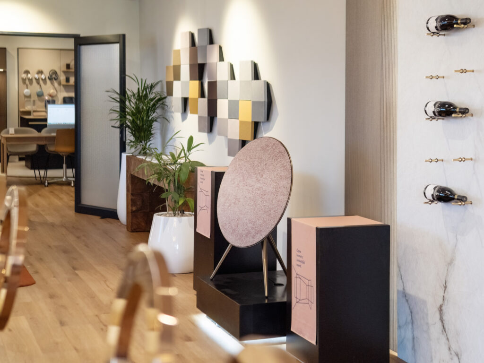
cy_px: 182
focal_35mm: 60
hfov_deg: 32.2
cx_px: 242
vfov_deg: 24.4
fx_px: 839
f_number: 1.4
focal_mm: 30
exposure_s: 1/800
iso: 1250
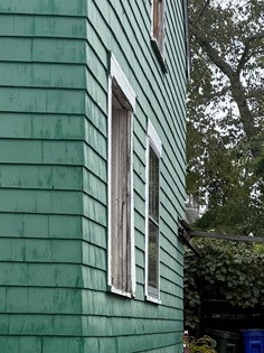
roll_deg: -1.8
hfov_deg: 18.3
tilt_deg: -3.0
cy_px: 371
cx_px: 277
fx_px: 794
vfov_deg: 23.7
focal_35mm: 78
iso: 100
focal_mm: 6.76
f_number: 1.78
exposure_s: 1/1770
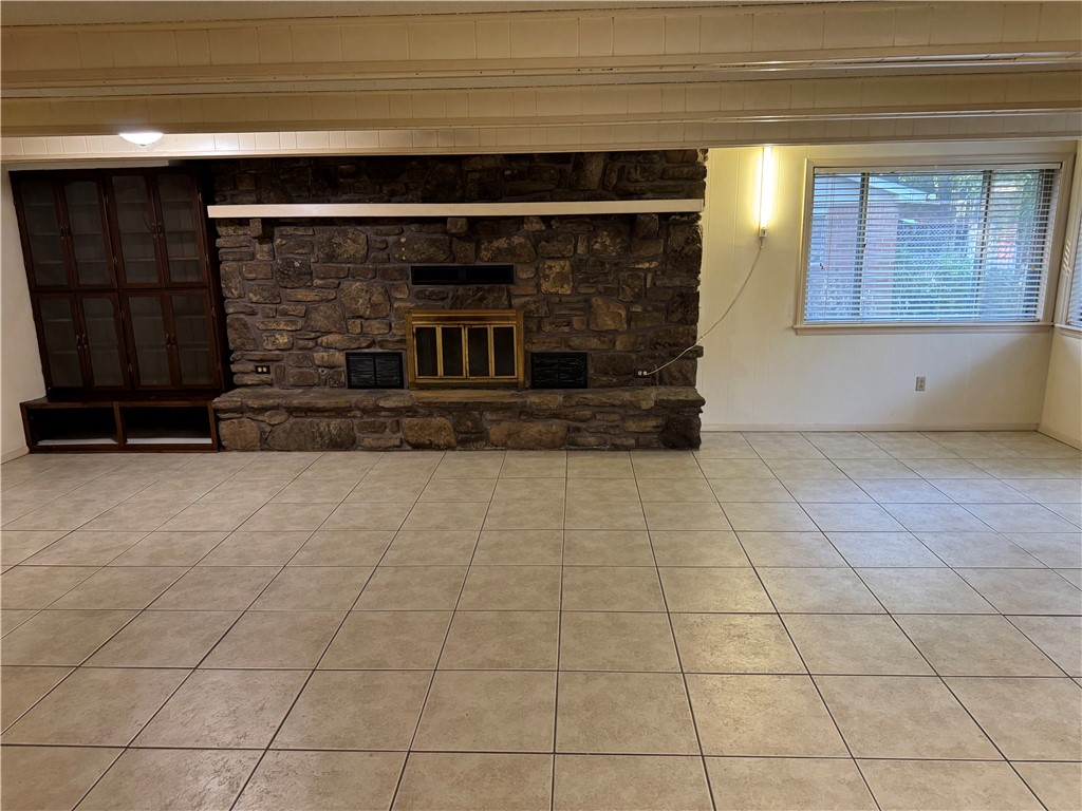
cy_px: 406
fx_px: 750
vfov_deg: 56.8
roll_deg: +1.3
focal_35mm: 24
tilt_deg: -14.0
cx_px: 541
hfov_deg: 71.6
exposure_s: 1/60
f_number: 1.78
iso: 320
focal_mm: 6.76
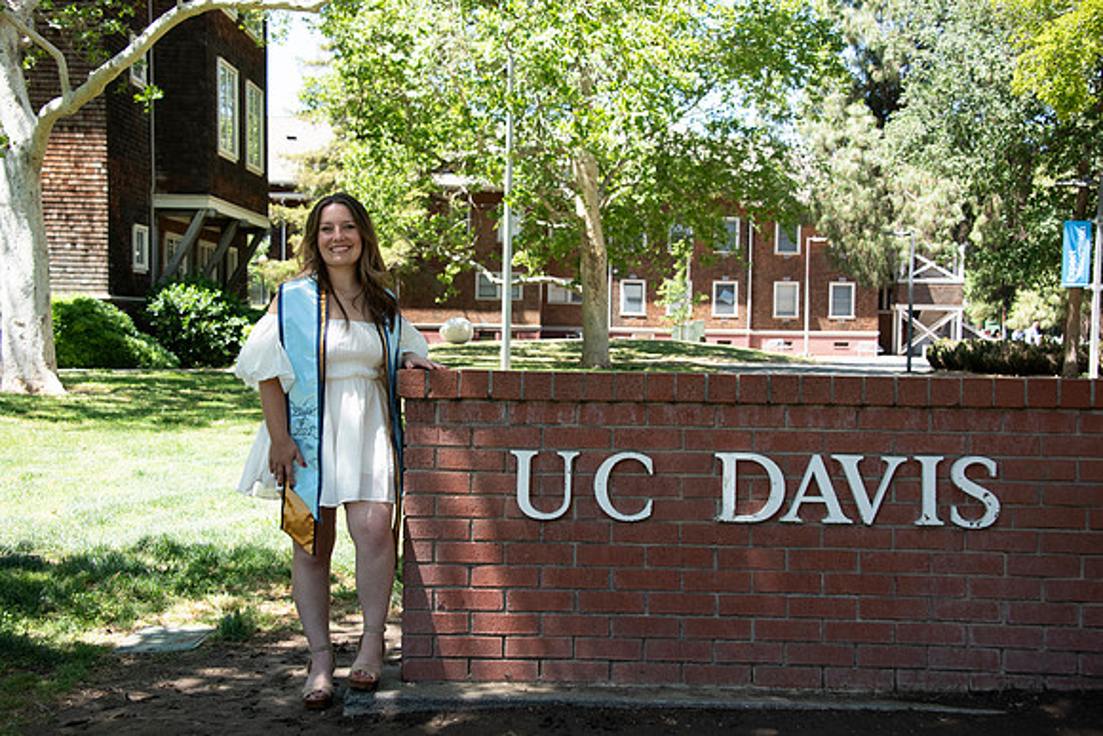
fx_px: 1471
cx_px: 552
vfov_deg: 28.1
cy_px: 368
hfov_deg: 41.1
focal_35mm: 48
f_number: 5.6
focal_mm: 48
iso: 640
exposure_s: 1/500
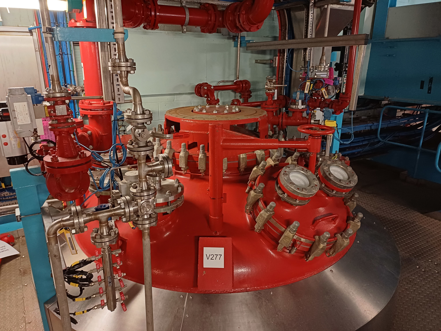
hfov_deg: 69.4
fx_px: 318
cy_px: 166
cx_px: 220
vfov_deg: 54.9
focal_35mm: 25
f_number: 1.8
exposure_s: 1/25
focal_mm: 4.65
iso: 500
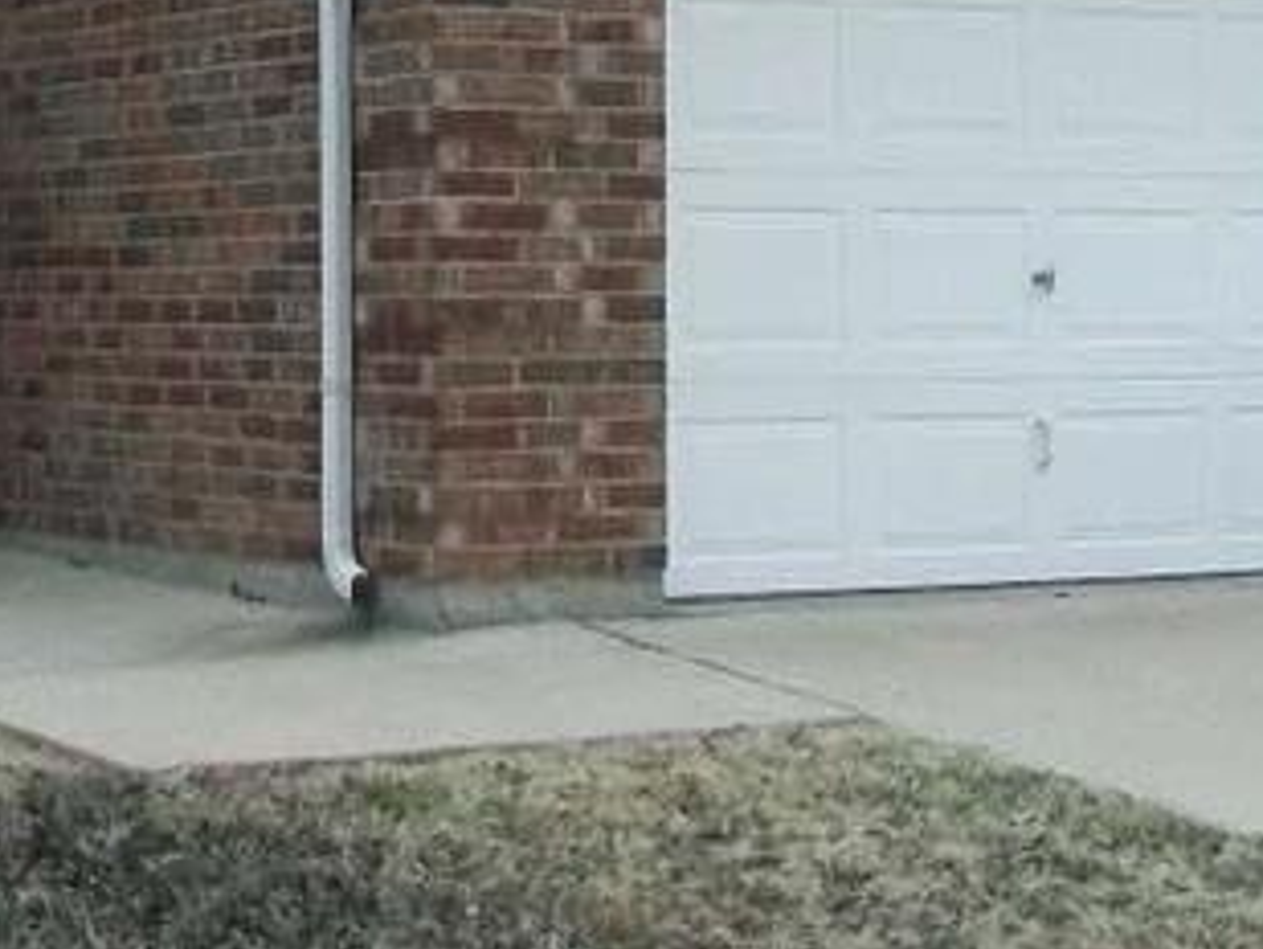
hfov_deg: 18.4
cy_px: 205
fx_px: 3869
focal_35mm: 106
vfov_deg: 13.9
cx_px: 302
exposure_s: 1/500
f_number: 2.8
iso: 228
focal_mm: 5.7
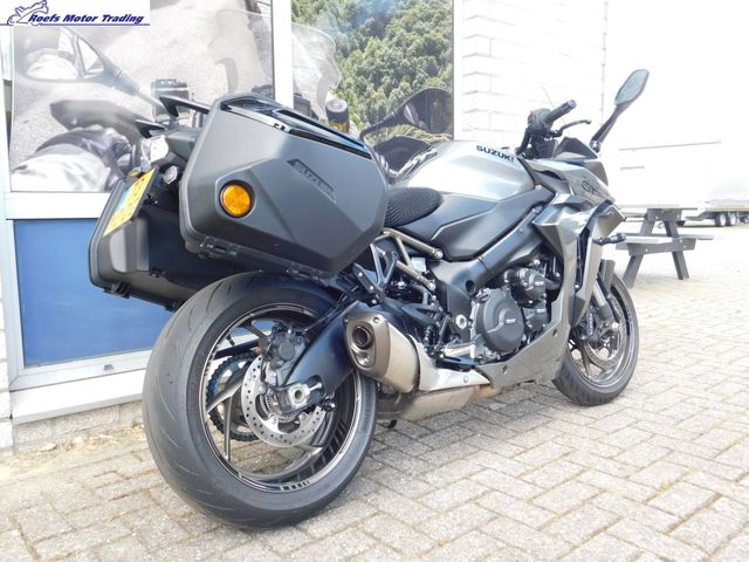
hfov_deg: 60.0
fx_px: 649
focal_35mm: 30
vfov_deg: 46.8
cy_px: 281
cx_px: 374
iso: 125
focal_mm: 5.3
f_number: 3.2
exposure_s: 1/100
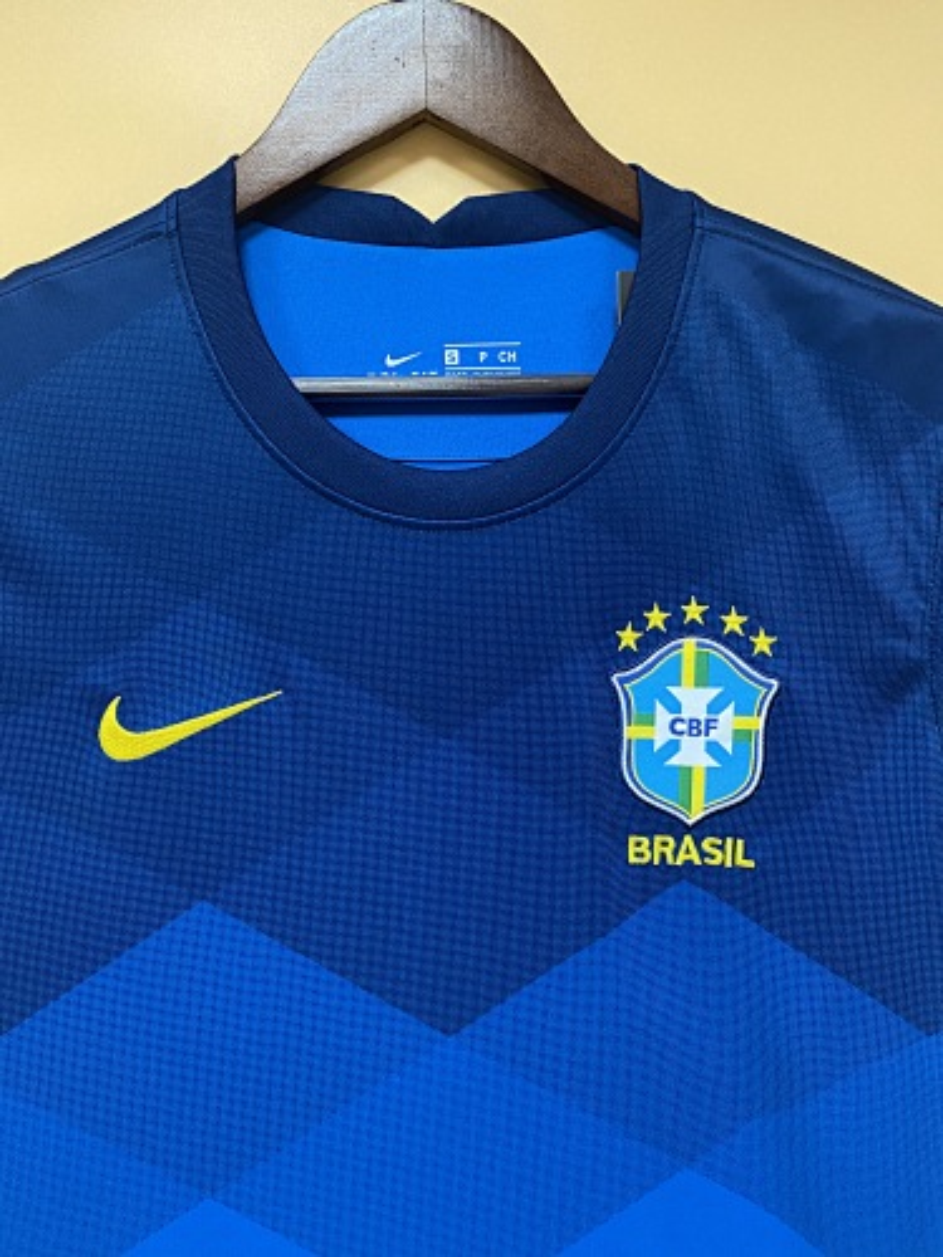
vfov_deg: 67.3
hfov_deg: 53.1
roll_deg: -0.3
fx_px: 944
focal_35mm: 26
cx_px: 472
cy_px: 628
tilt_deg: -2.3
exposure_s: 1/33
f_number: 1.8
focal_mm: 4.25
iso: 400
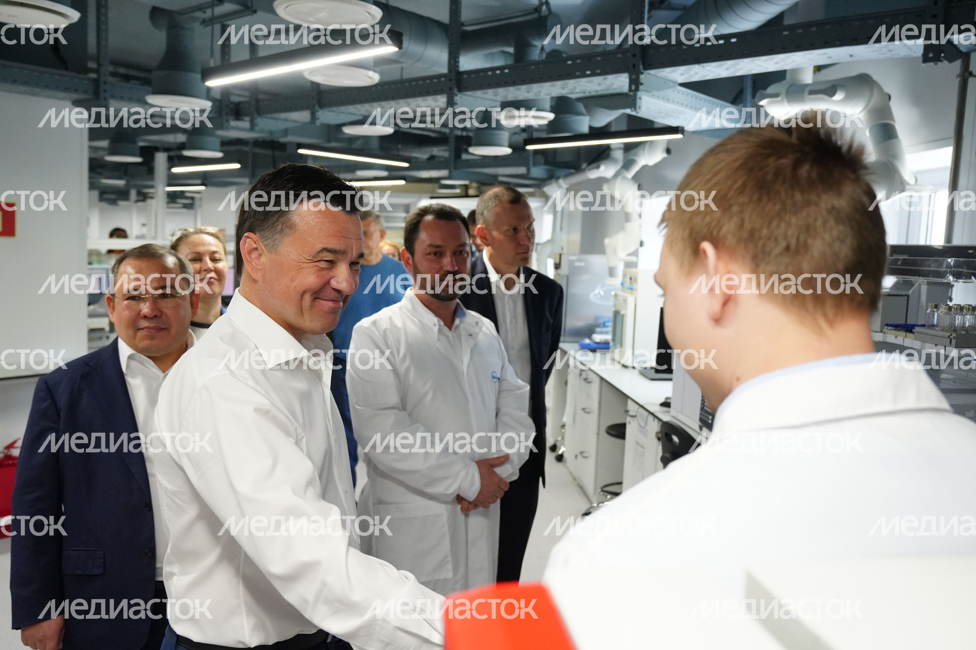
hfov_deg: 60.3
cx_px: 488
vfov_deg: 42.3
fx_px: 840
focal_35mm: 31
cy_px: 325
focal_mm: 31
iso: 4000
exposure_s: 1/500
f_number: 4.5
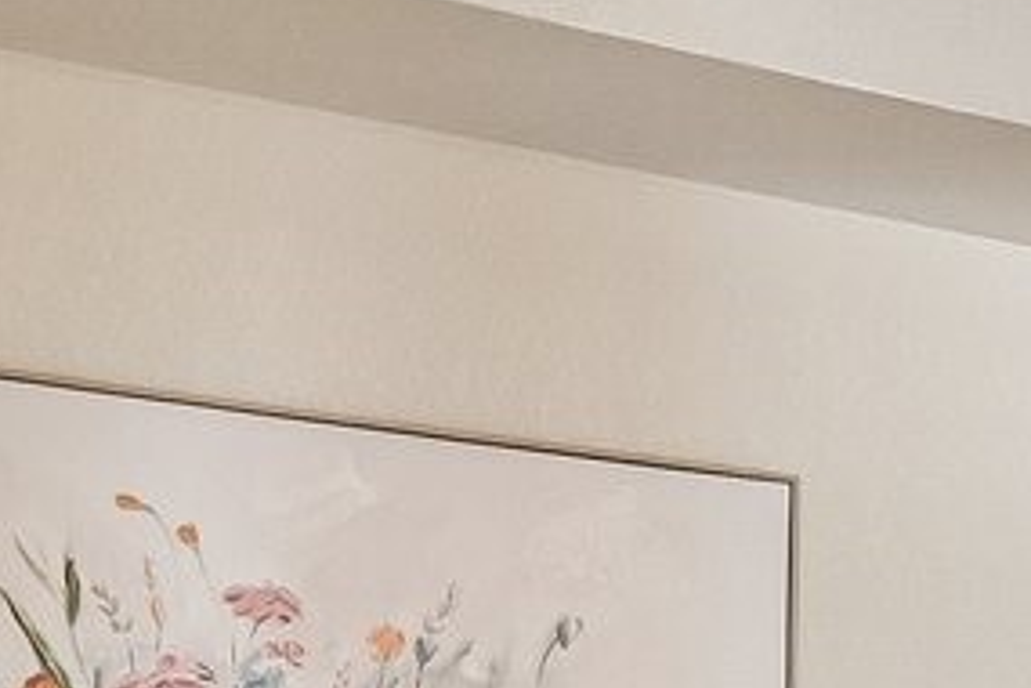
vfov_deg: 10.7
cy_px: 1139
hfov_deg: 13.1
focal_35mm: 122
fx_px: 3494
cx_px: 2402
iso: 400
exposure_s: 1/4
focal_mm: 17
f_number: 8
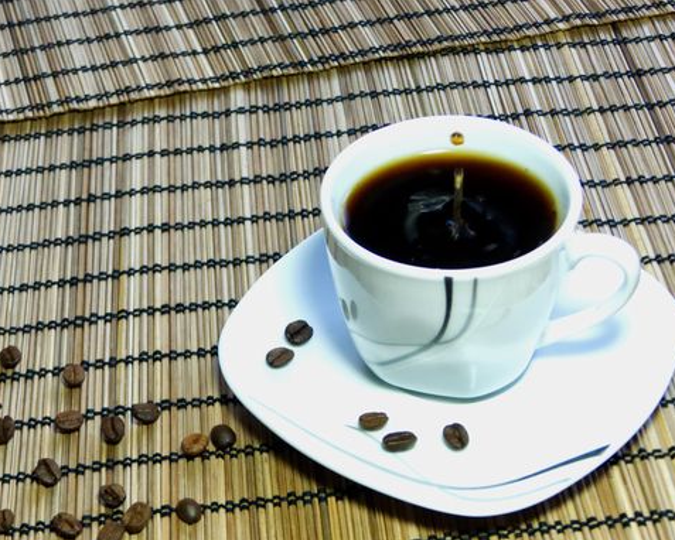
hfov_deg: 28.7
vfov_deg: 23.2
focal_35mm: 66
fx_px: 1319
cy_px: 270
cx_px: 333
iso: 400
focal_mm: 11.4
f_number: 2.8
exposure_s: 1/80
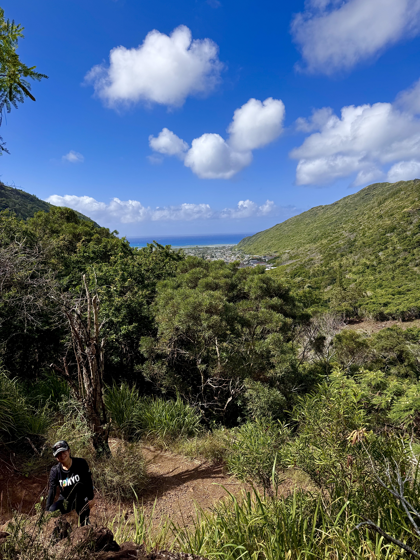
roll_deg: +2.5
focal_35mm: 24
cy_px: 280
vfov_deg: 71.6
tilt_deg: -7.5
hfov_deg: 56.8
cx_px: 210
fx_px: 388
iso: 80
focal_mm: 6.76
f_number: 1.78
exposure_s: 1/4608
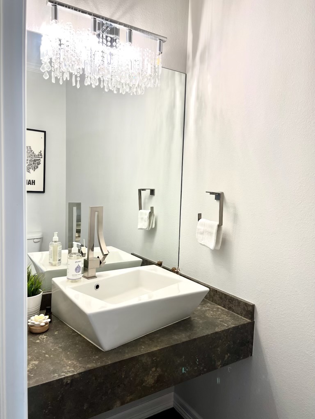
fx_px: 315
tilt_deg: -3.8
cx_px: 158
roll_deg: -1.2
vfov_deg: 67.3
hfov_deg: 53.1
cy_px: 210
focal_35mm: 26
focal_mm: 5.7
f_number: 1.5
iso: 80
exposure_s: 1/120
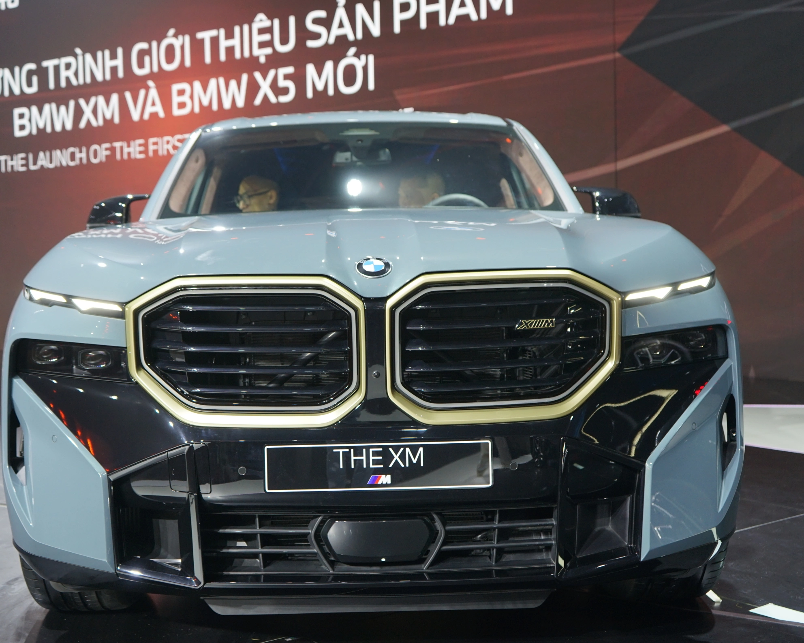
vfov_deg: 35.7
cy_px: 321
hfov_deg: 43.7
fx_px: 999
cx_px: 353
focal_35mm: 42
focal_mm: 37
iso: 400
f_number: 4.5
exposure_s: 1/40
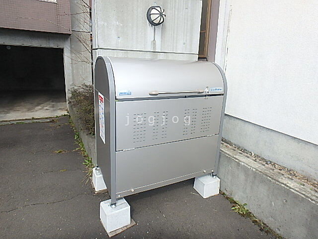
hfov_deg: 79.0
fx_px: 193
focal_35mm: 21
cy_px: 120
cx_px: 159
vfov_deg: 63.4
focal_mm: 3.7
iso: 125
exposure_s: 1/500
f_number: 3.5
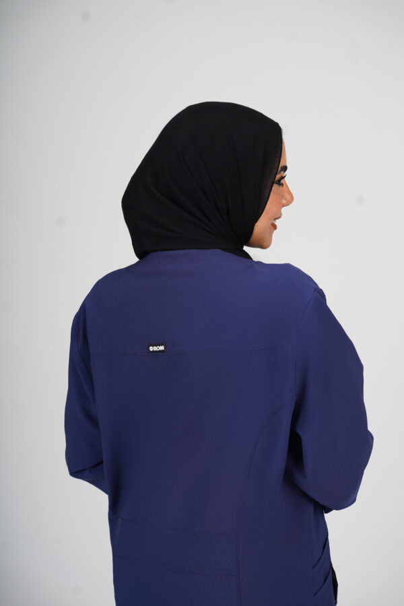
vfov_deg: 23.9
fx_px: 1431
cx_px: 202
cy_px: 303
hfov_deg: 16.1
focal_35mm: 85
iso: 125
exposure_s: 1/160
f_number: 5
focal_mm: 85
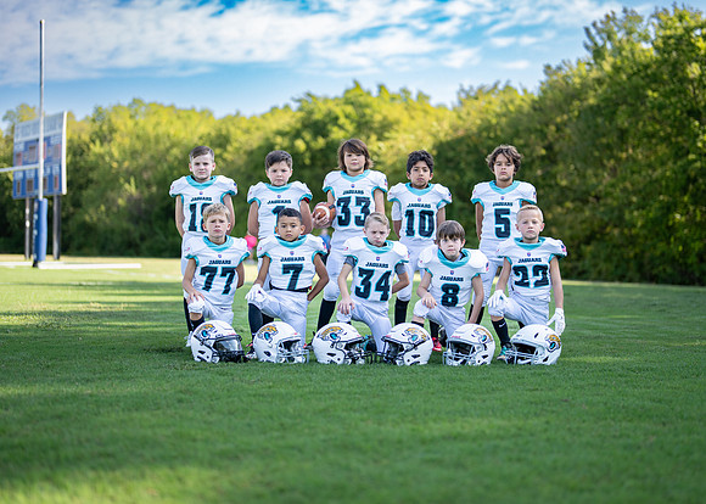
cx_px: 377
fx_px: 1167
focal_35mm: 58
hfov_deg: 33.7
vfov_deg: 24.4
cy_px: 231
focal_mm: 50
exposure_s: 1/2000
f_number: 1.2
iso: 100
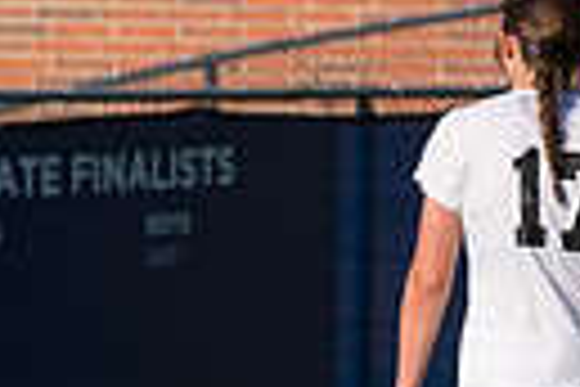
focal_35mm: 1347
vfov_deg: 1.0
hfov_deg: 1.5
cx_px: 1156
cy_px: 346
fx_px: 21700
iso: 250
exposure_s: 1/1600
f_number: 5.6
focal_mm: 200
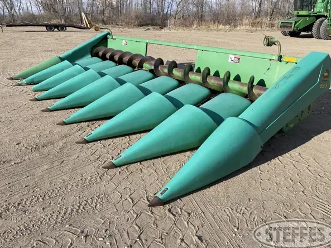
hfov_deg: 65.3
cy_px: 123
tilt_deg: -20.1
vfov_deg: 51.3
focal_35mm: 27
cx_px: 172
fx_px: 258
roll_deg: +0.3
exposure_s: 1/2049
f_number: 1.6
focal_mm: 5.1
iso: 32
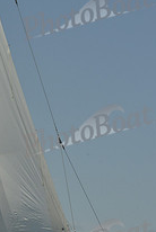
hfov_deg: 6.9
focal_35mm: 197
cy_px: 86
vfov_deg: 10.4
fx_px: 1276
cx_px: -36
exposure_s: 1/500
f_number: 18
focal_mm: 70
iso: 280
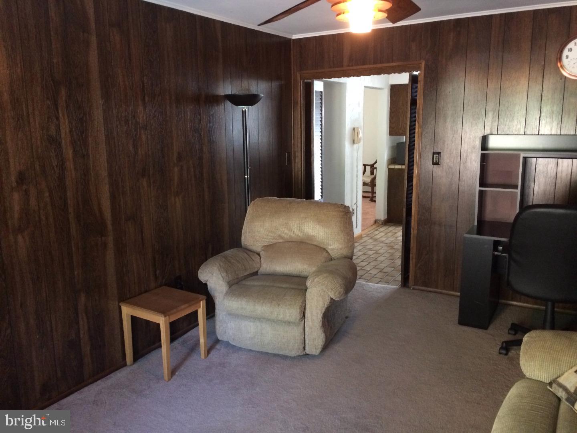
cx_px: 288
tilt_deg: -12.5
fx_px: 483
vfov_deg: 48.2
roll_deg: +1.5
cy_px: 216
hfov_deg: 61.7
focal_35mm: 29
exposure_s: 1/15
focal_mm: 4.15
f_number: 2.2
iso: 320
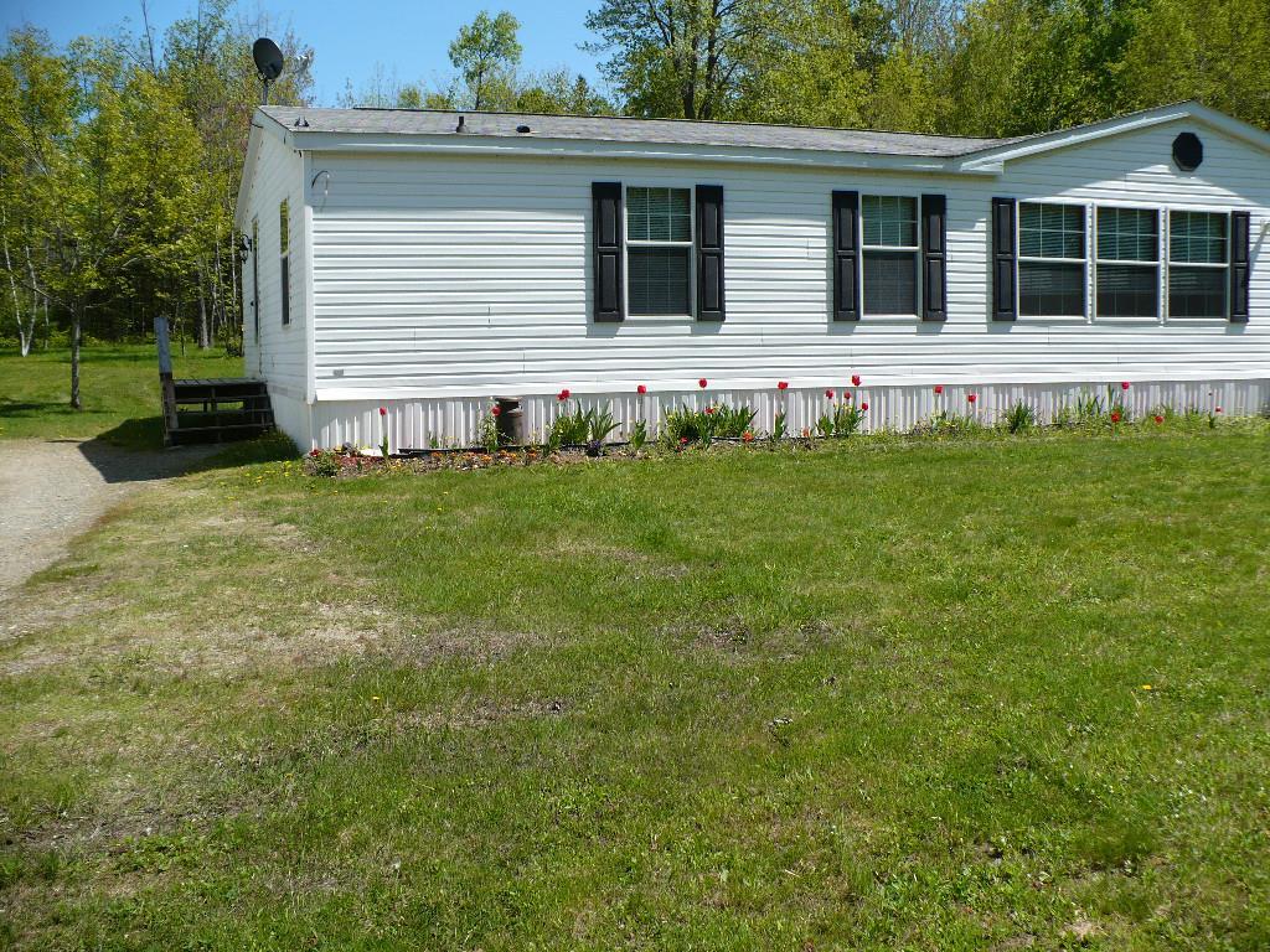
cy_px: 476
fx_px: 1357
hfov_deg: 50.1
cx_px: 635
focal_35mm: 37
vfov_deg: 38.7
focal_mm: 6.1
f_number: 8
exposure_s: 1/160
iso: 100
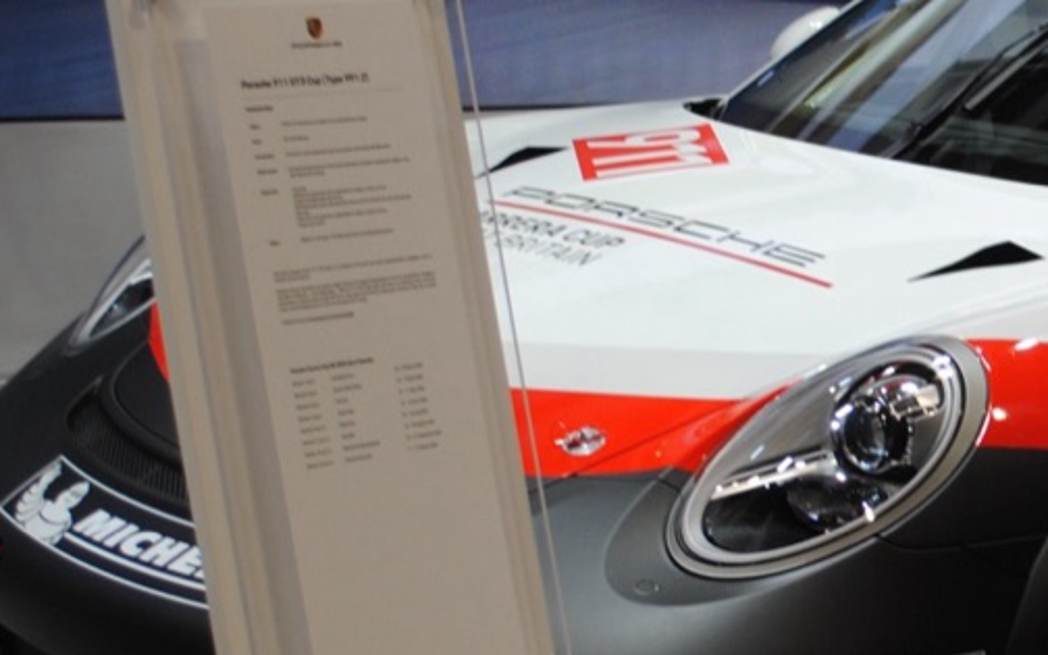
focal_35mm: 102
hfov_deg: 19.6
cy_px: 359
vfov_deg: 12.8
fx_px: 2913
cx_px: 1127
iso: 200
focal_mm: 24
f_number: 4
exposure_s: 1/30
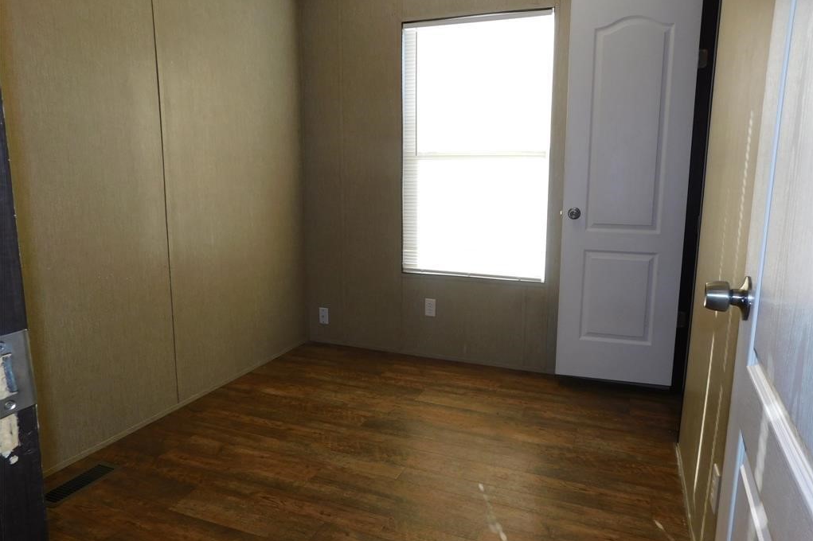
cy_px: 264
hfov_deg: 73.8
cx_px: 407
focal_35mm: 24
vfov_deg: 53.1
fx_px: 542
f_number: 3
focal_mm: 4
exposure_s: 1/80
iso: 125
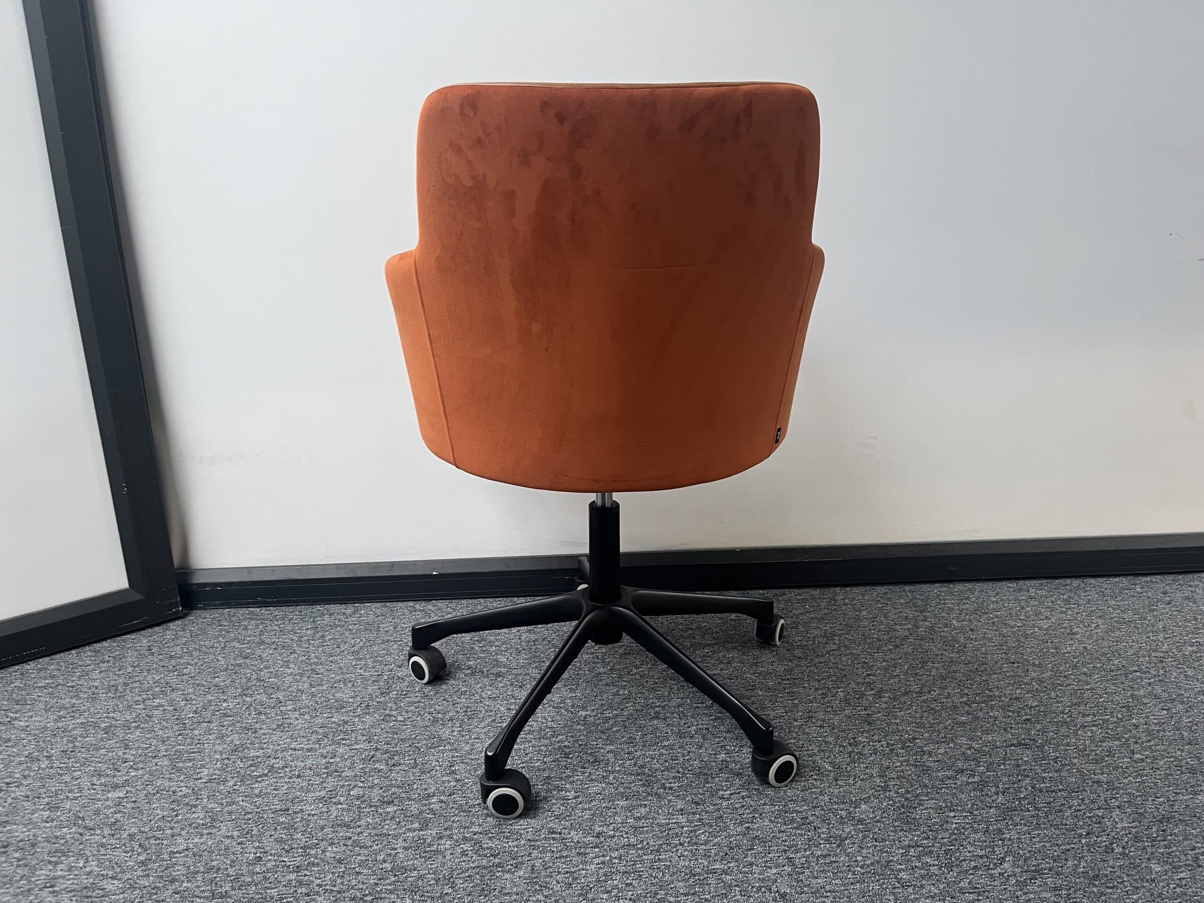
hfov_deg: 67.3
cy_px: 452
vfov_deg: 53.1
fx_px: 904
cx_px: 602
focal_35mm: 26
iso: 125
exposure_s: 1/72
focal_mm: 5.1
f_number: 1.6
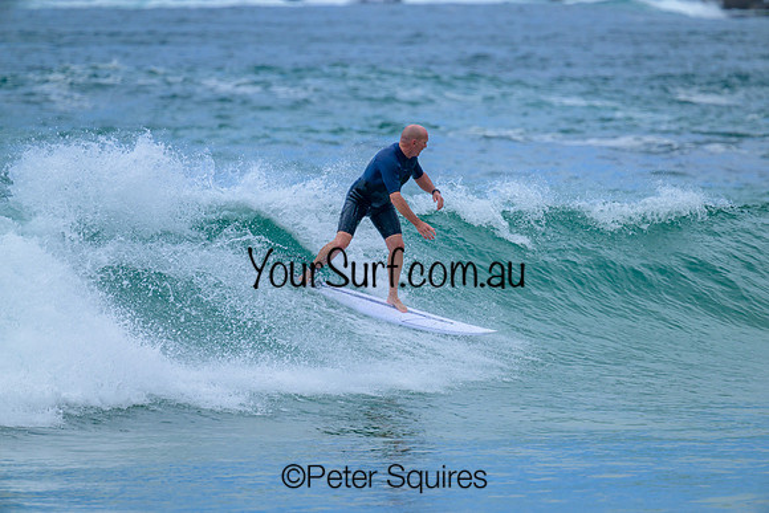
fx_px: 11964
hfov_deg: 3.7
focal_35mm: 560
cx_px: 384
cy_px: 256
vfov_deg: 2.5
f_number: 8
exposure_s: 1/2000
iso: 400
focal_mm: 560
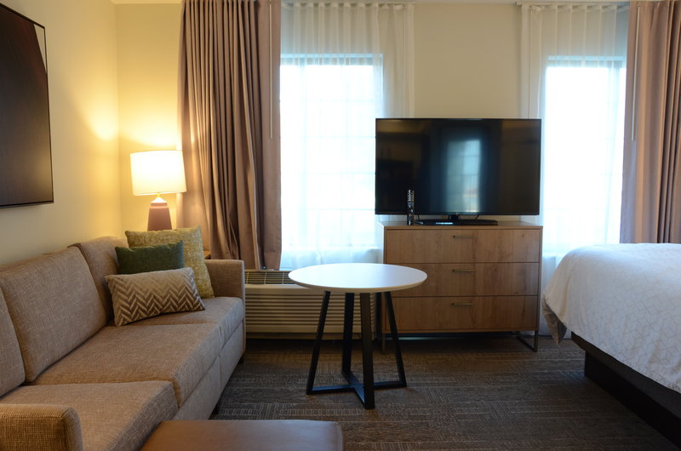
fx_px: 566
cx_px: 340
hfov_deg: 62.0
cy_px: 226
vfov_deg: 43.4
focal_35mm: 30
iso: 640
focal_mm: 20
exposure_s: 1/20
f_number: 7.1
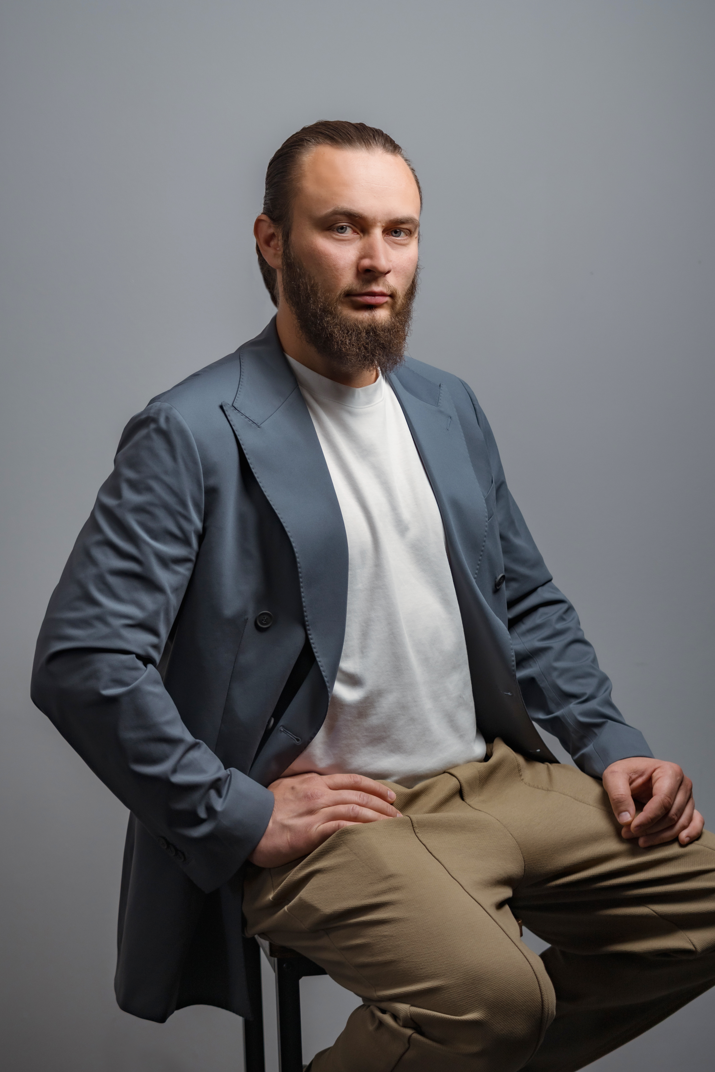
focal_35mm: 92
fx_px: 2726
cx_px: 358
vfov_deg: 22.3
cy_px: 536
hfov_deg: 14.9
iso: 200
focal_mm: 61
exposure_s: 1/125
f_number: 4
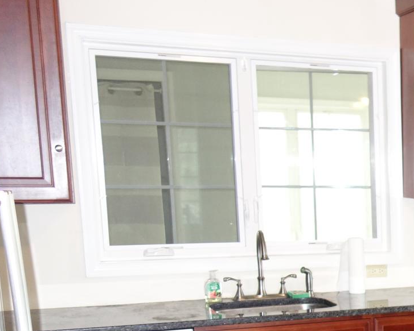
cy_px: 322
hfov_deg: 22.6
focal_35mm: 74
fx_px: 907
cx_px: 559
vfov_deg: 20.1
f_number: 1.8
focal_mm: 10.4
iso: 400
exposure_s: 1/50
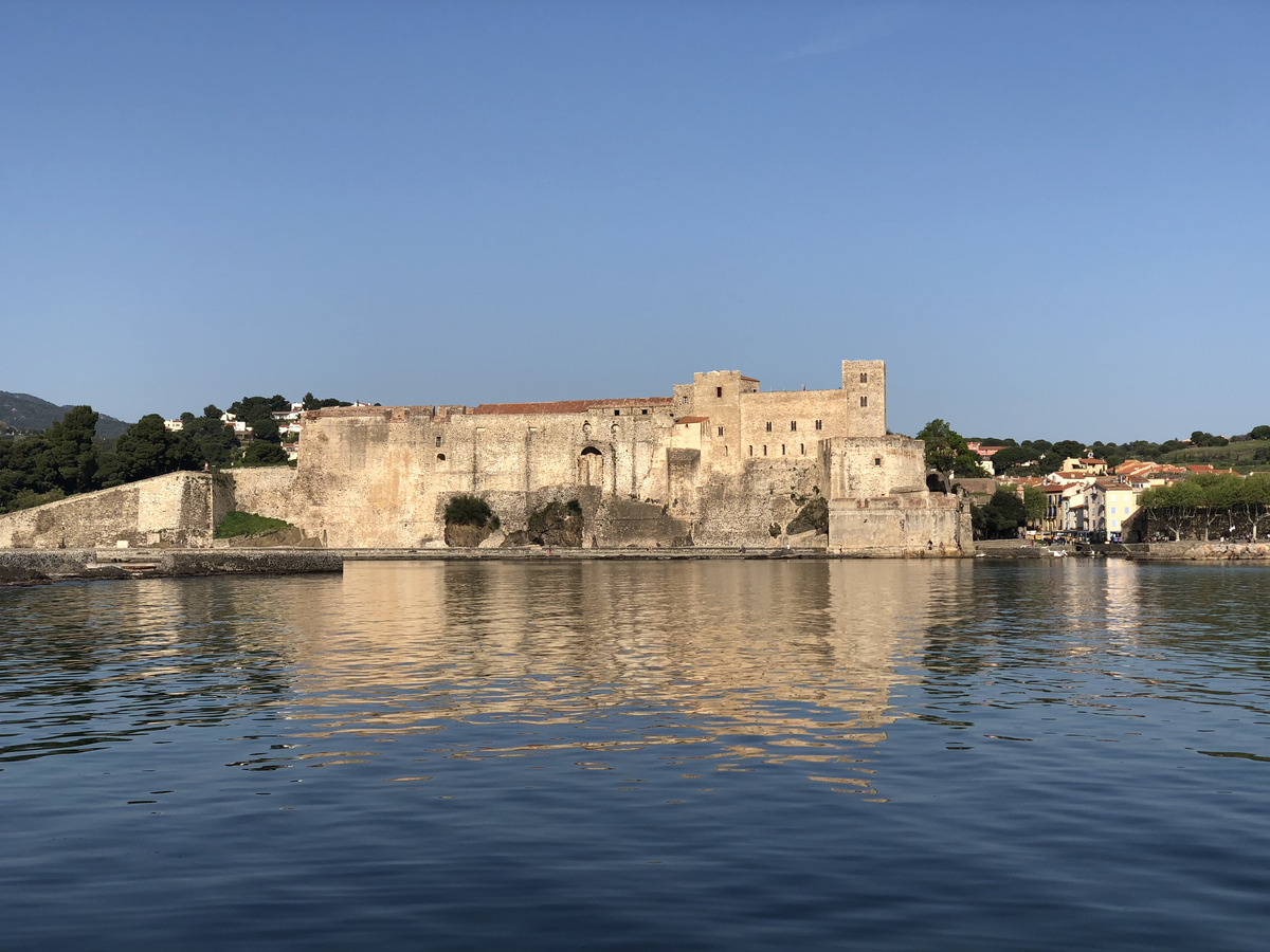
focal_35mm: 52
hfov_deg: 36.8
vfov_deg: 28.0
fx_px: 1908
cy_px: 476
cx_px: 635
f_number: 2.4
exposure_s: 1/1548
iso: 16
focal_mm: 6
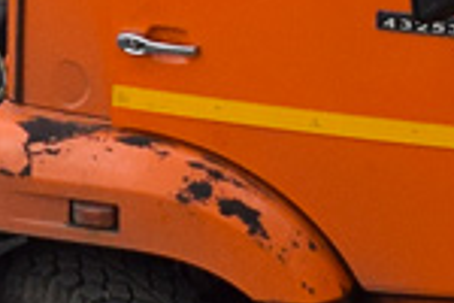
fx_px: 4678
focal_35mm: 371
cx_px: -542
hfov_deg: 5.4
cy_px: -261
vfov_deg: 3.7
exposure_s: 1/1000
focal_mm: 31
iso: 400
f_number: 4.2
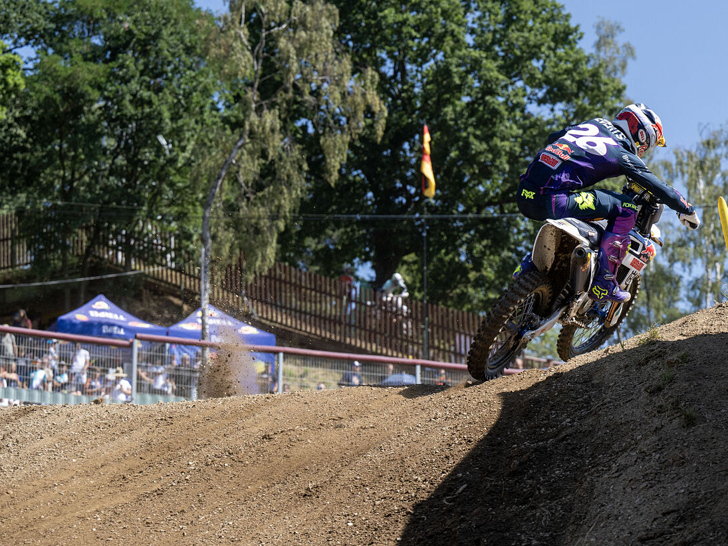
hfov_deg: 17.6
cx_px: 386
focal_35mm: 112
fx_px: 2355
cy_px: 273
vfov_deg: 13.2
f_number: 5.6
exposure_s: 1/1600
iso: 200
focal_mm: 103
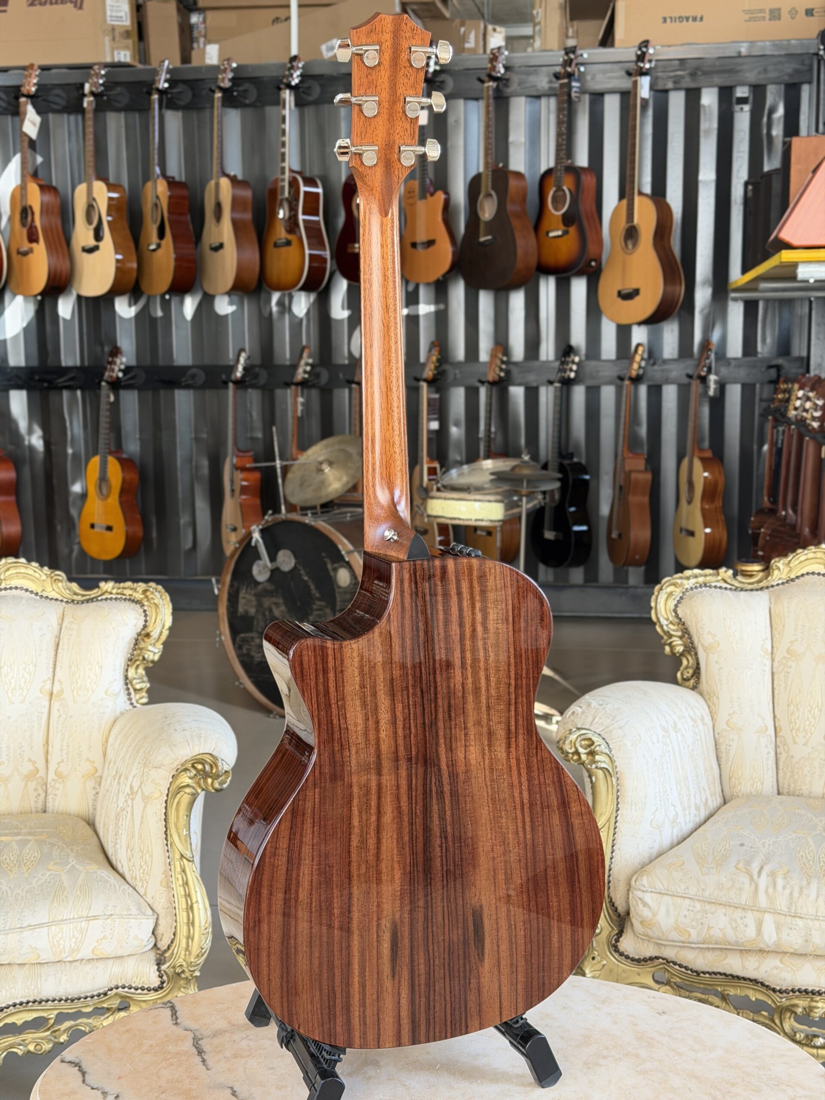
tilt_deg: -8.0
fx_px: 1525
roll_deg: +0.4
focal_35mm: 48
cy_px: 550
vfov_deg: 39.7
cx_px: 412
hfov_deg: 30.3
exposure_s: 1/95
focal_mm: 6.76
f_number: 1.78
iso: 100
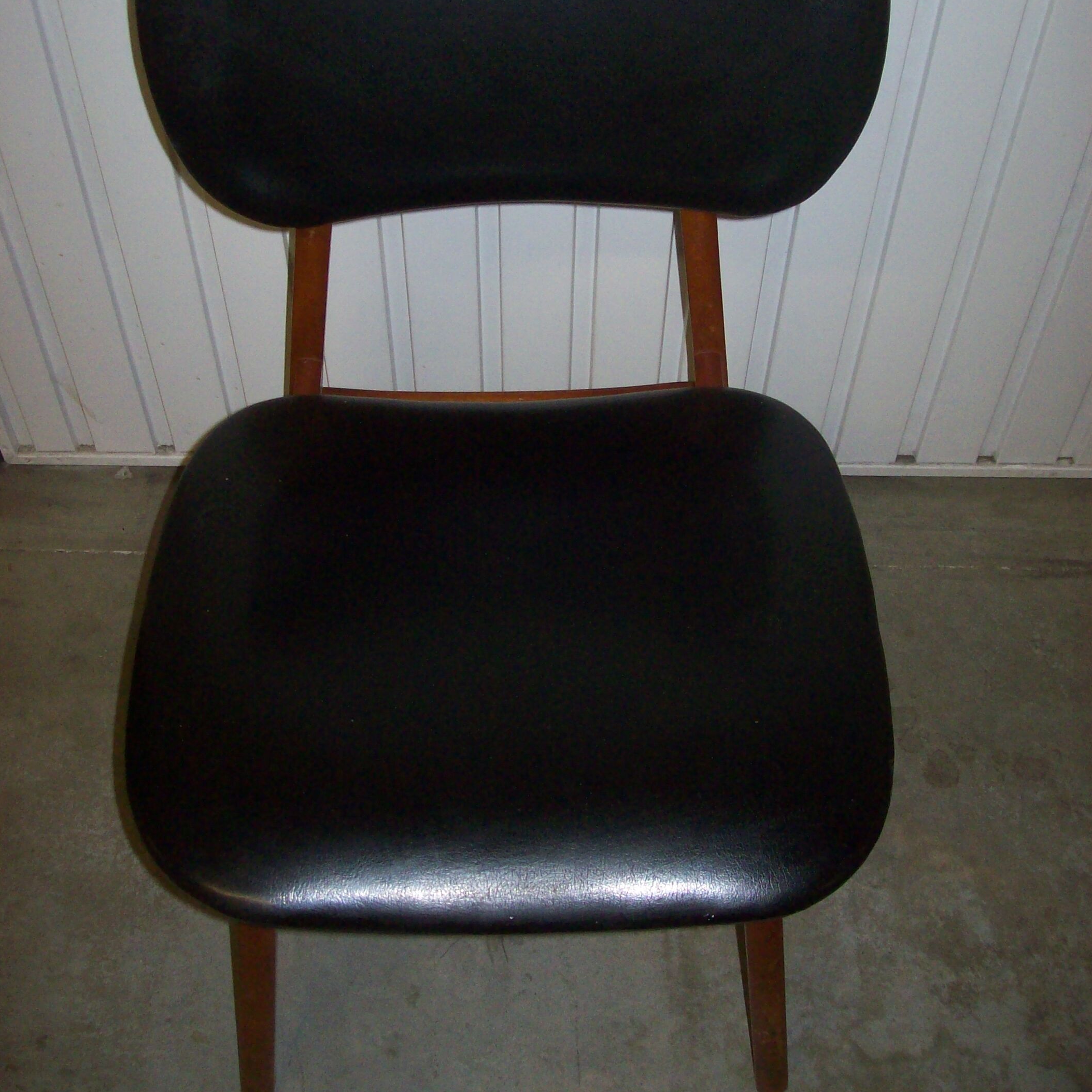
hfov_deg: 39.2
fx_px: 1535
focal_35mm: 43
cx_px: 544
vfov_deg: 38.9
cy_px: 405
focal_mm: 6
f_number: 2.7
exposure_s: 1/64
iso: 200
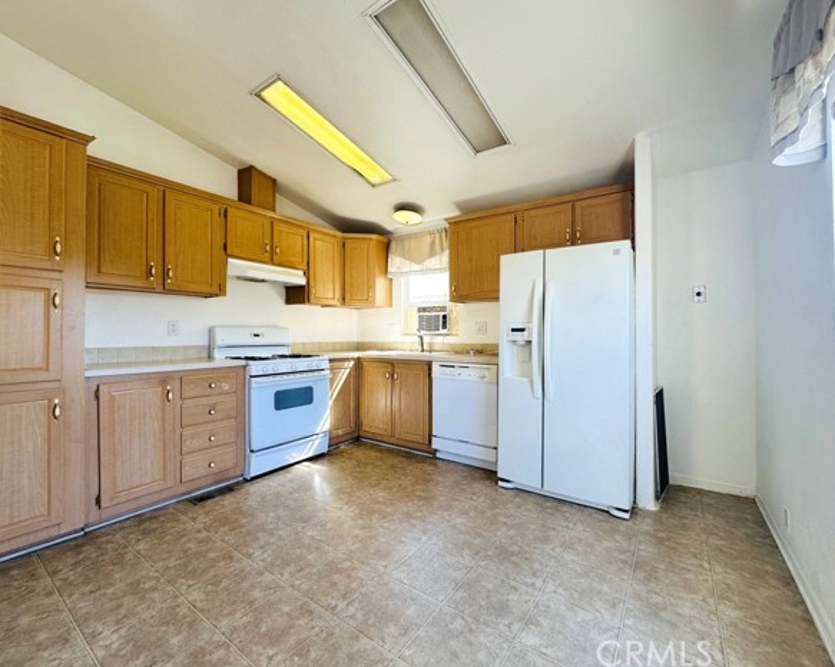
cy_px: 331
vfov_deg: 84.0
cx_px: 411
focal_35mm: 15
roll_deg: +0.0
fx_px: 371
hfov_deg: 96.8
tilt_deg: +0.7
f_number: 2.2
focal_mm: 2.22
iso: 64
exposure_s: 1/120
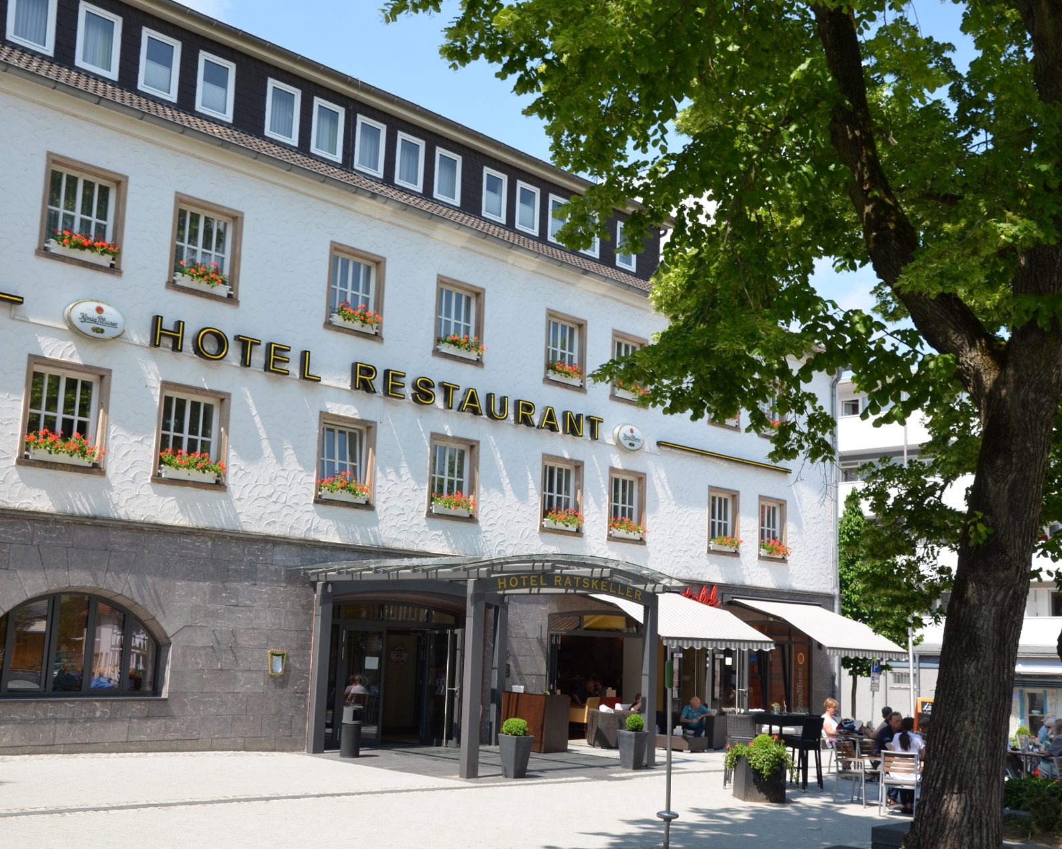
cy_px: 425
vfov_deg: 35.2
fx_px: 1338
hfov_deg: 43.2
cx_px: 584
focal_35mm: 43
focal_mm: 25
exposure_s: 1/250
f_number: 8
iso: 180
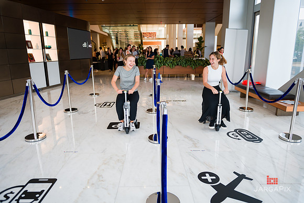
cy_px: 102
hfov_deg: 73.8
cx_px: 152
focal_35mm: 24
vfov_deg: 53.1
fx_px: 203
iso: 320
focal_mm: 24
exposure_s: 1/400
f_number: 3.2
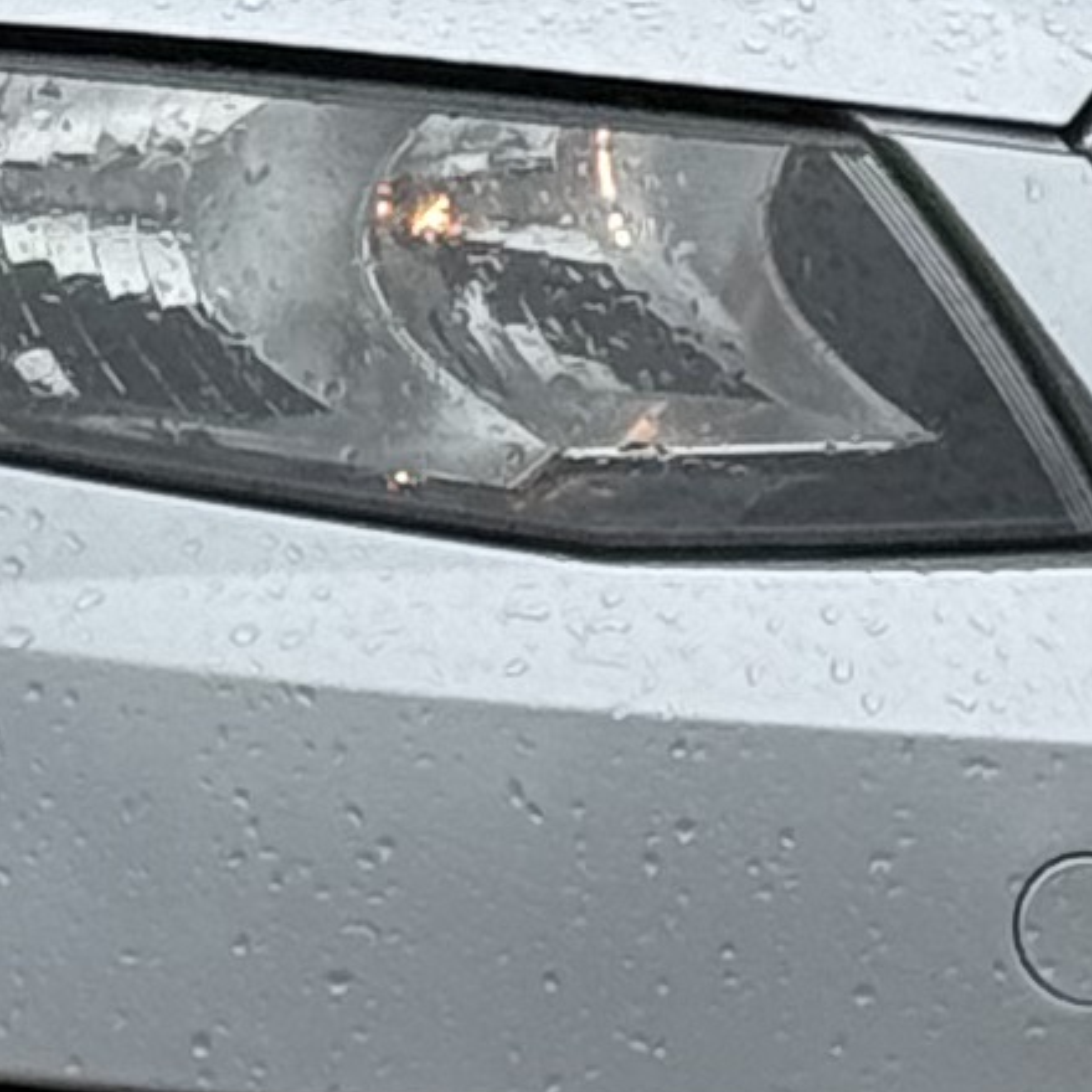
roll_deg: -1.4
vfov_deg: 4.5
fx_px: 13884
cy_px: -682
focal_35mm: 389
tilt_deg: +1.2
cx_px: -606
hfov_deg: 4.5
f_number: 1.78
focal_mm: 6.76
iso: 64
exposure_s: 1/2667
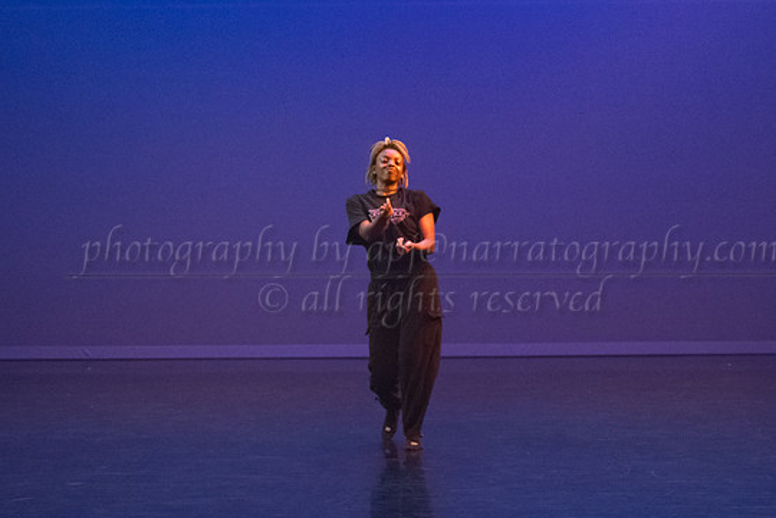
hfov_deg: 15.3
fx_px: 2888
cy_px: 274
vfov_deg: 10.2
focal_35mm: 134
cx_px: 383
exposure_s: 1/400
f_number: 4.5
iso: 4000
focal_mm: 75
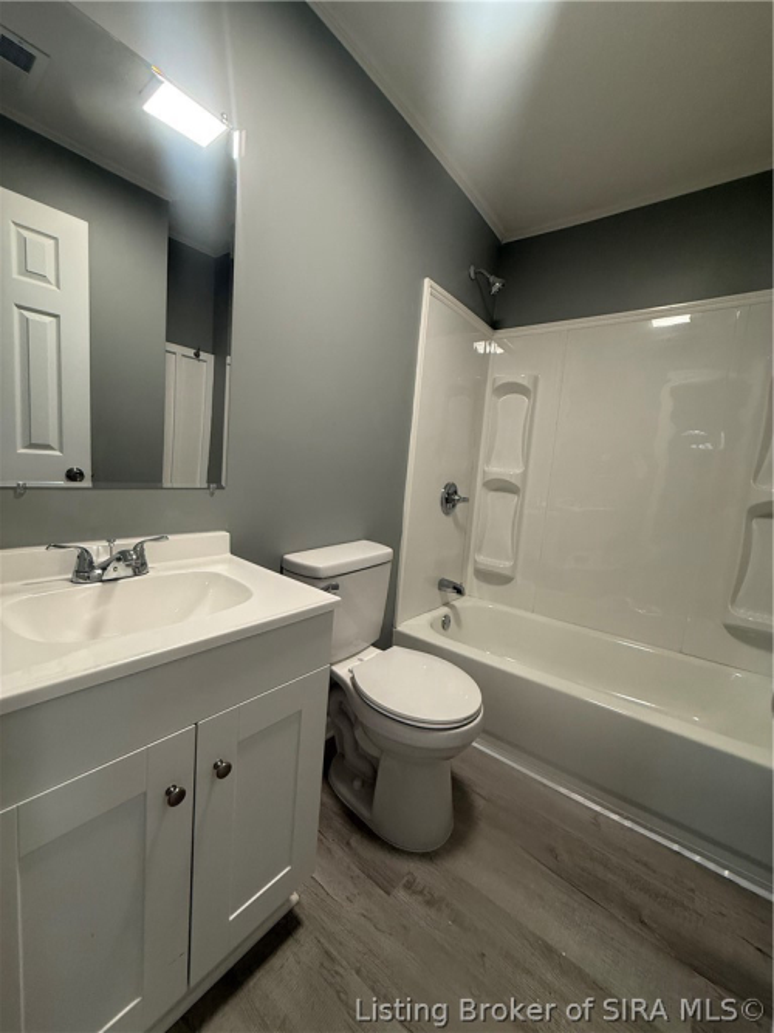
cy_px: 516
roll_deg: -4.2
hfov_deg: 85.7
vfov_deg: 102.1
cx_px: 387
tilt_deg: -5.3
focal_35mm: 14
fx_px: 418
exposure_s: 1/60
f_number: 2.2
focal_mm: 2.22
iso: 200
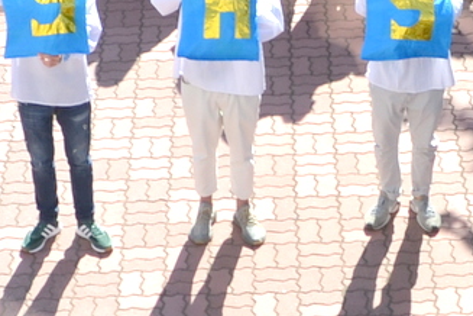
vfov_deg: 10.3
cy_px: 288
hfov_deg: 15.5
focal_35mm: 132
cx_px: 344
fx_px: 1734
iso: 100
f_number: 6.3
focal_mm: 18
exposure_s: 1/200
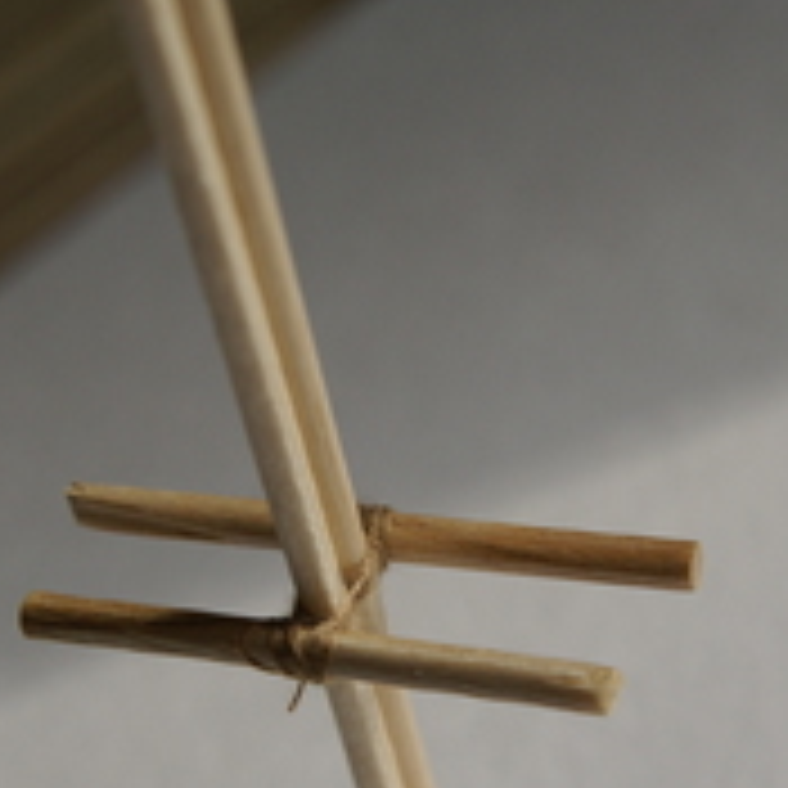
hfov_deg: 8.7
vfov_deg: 8.7
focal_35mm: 201
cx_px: 347
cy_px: 594
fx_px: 5177
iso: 100
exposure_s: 1/200
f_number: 5.6
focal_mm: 50
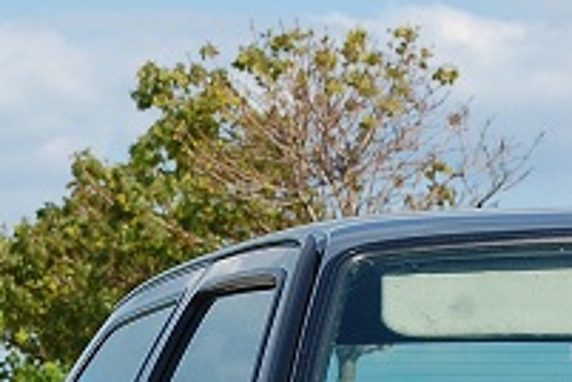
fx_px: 4891
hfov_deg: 6.6
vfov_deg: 4.4
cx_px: -137
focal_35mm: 308
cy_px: 778
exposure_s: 1/320
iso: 200
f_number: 9
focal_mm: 55
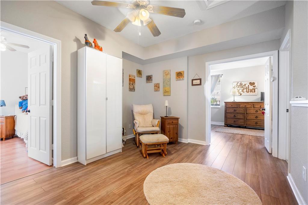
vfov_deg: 73.7
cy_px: 102
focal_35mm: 16
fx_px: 137
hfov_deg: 96.8
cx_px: 154
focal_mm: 16
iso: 640
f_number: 11
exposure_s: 1/5
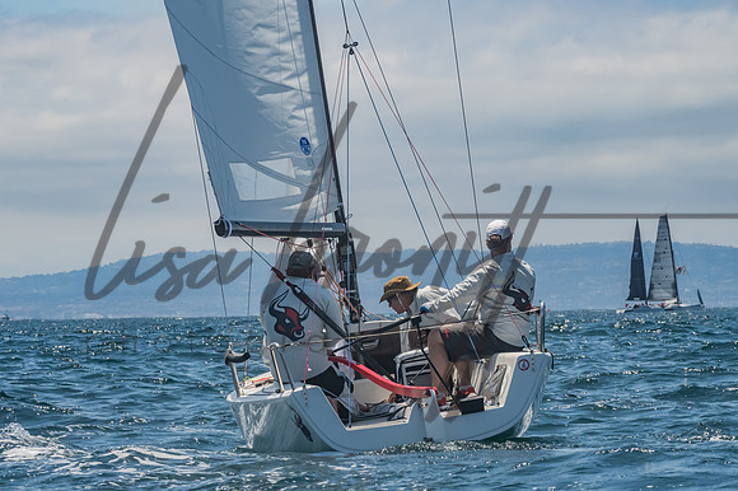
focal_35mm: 210
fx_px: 4302
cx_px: 369
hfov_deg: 9.8
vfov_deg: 6.5
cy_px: 246
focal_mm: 140
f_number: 14
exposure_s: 1/1000
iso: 640
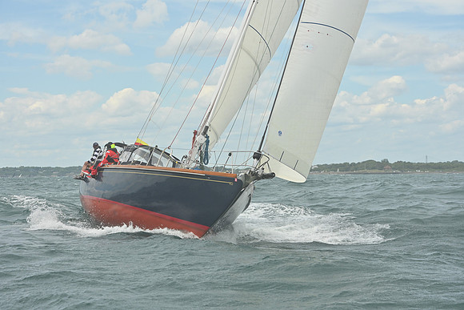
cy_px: 155
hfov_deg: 20.8
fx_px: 1263
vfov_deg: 14.0
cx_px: 232
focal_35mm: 98
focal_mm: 98
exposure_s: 1/1250
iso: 320
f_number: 11
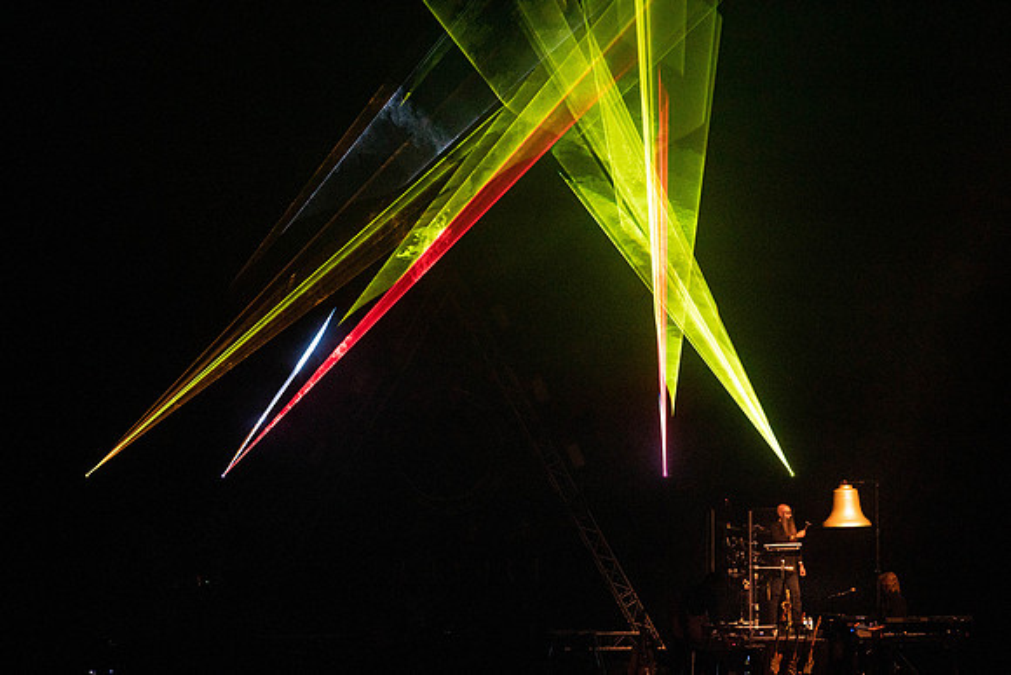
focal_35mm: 88
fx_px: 2472
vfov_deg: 15.5
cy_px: 338
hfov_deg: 23.1
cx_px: 506
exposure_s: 1/250
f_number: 5.6
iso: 6400
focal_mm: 88
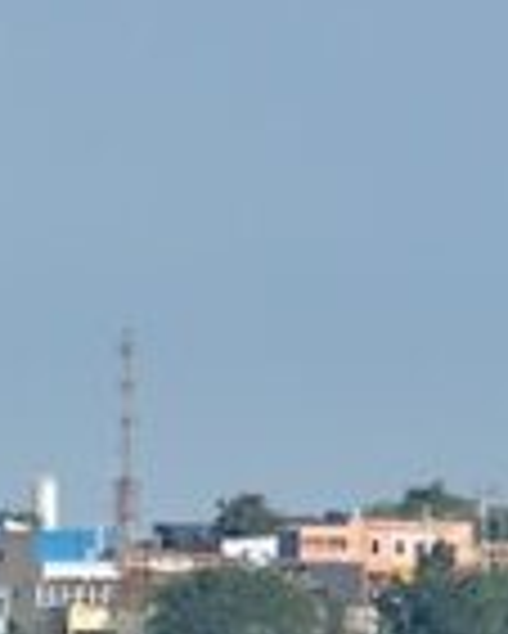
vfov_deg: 1.5
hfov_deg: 1.2
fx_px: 23692
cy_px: 1270
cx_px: -382
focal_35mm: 1262
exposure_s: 1/800
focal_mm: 185
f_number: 5.6
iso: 160
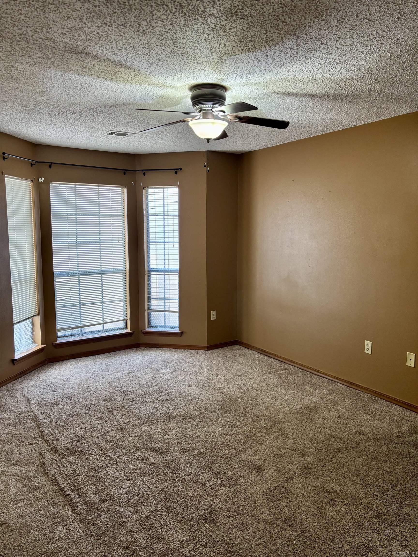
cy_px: 278
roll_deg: -0.3
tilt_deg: -6.6
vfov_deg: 67.3
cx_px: 209
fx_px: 419
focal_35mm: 26
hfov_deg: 53.1
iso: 125
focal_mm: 5.96
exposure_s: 1/60
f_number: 1.6
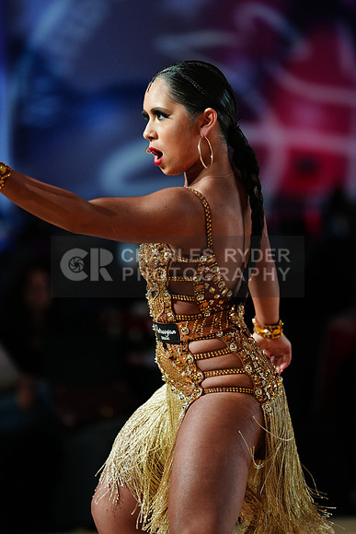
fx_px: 2535
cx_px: 178
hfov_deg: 8.0
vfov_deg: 12.0
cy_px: 267
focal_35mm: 171
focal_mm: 171
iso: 2000
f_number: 2.8
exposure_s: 1/500
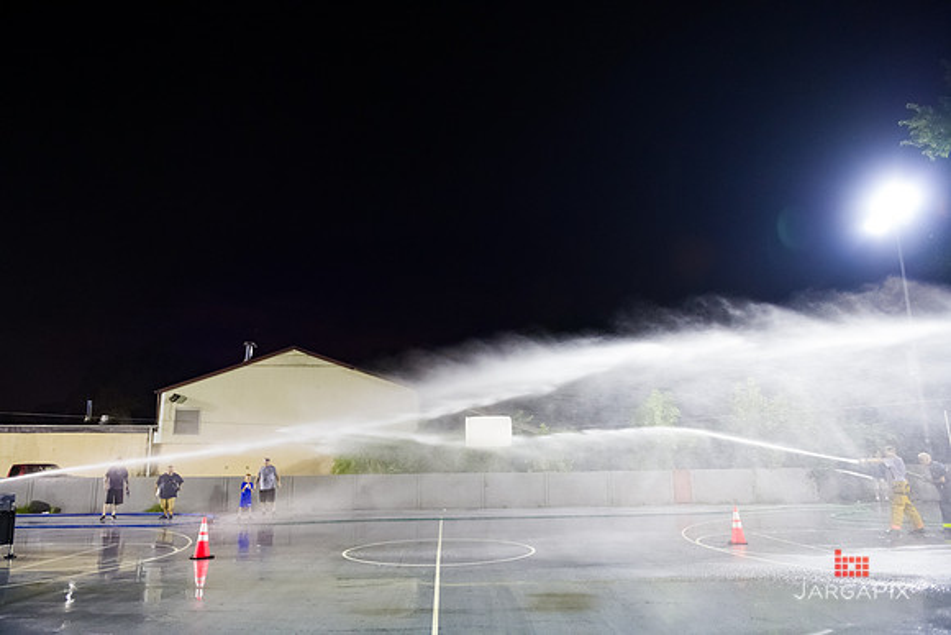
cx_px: 476
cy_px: 318
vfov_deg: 53.2
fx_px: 634
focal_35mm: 24
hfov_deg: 73.7
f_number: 3.2
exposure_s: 1/125
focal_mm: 24
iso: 6400
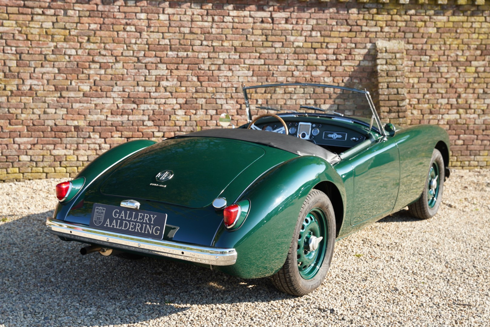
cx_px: 245
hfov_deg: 39.7
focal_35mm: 50
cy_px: 164
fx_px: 679
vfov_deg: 27.0
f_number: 5.6
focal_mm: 49.9
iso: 100
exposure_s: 1/60
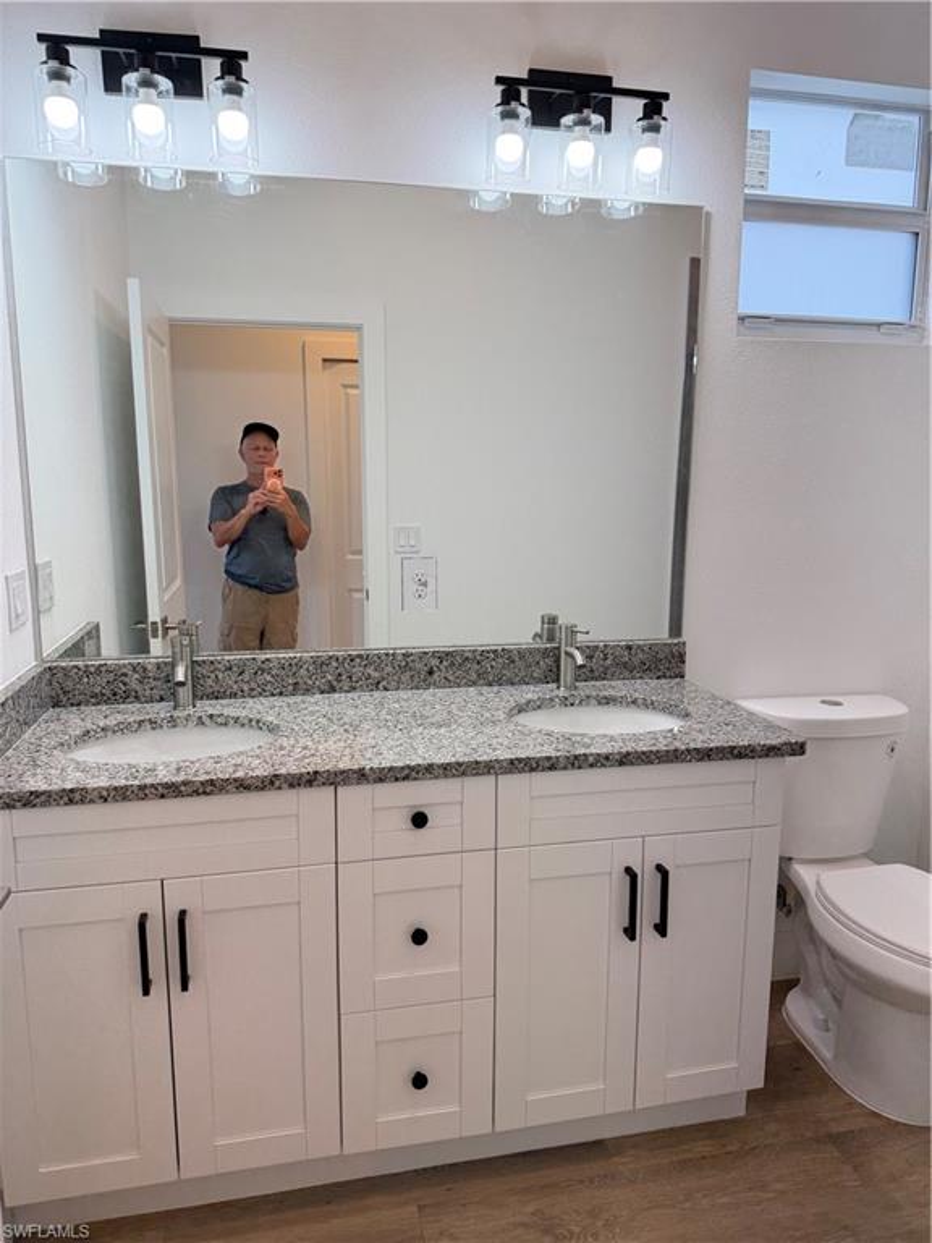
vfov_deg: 71.6
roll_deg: -0.5
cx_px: 466
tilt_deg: -9.4
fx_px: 862
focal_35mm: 24
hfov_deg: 56.8
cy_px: 622
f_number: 1.78
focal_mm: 6.76
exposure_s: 1/267
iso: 80
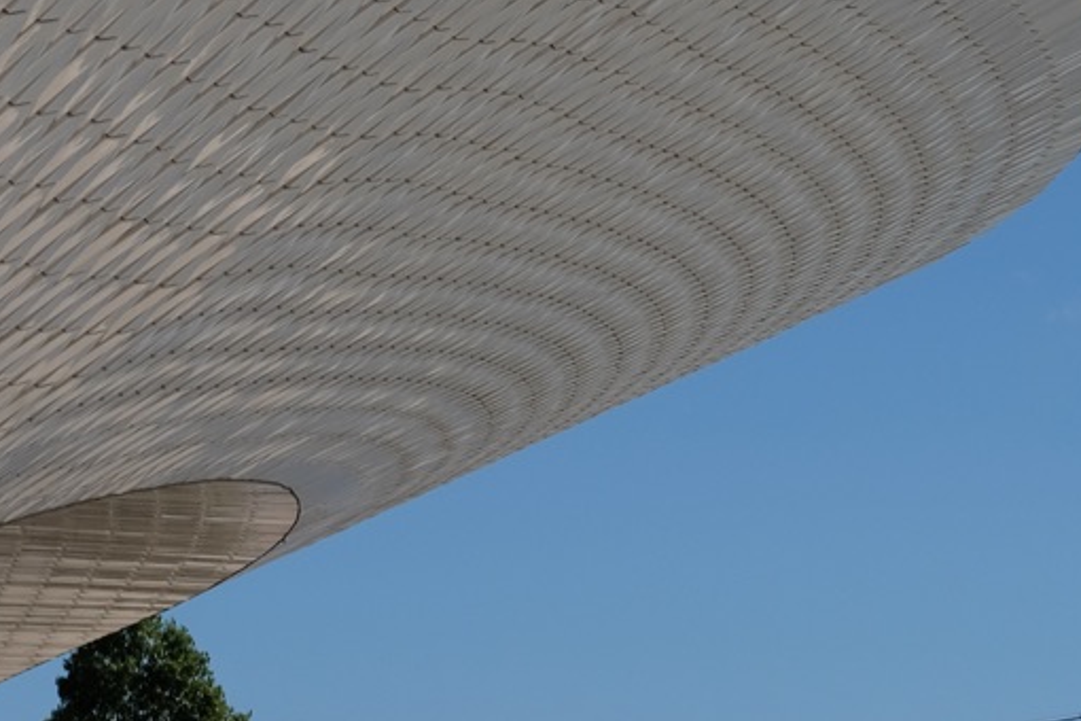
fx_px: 5615
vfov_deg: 7.3
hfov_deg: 10.9
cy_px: 789
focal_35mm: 187
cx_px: 1115
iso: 200
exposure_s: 1/4000
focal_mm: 35
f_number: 4
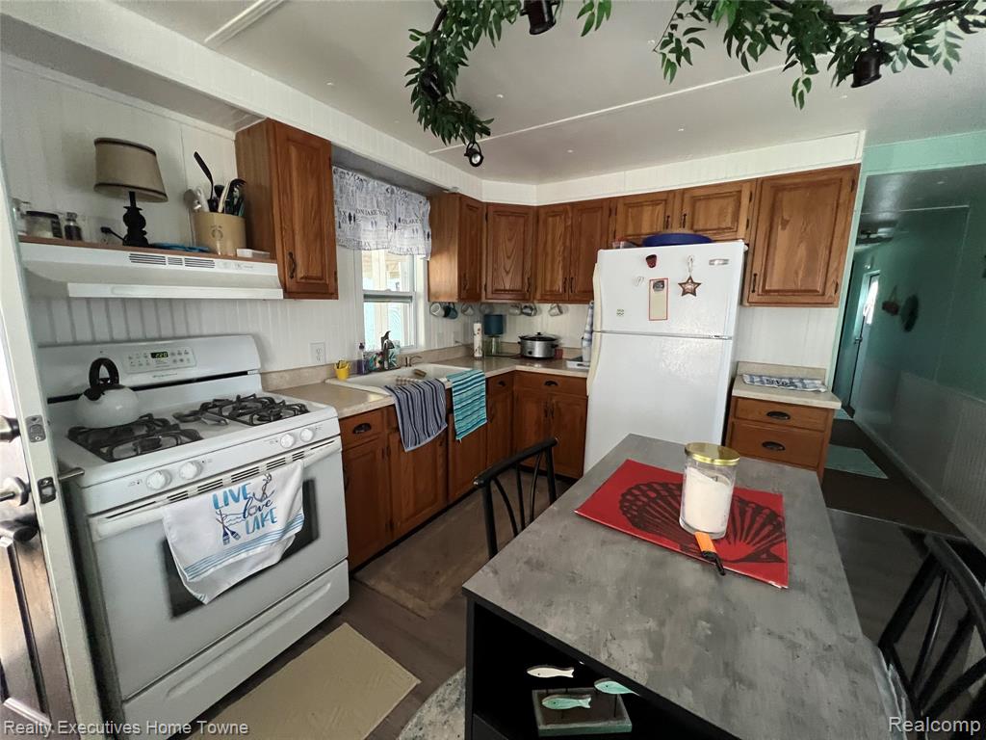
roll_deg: -0.3
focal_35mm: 13
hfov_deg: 106.2
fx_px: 370
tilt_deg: -10.2
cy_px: 370
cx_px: 493
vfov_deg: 89.9
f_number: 1.8
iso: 640
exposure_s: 1/60
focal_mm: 1.57
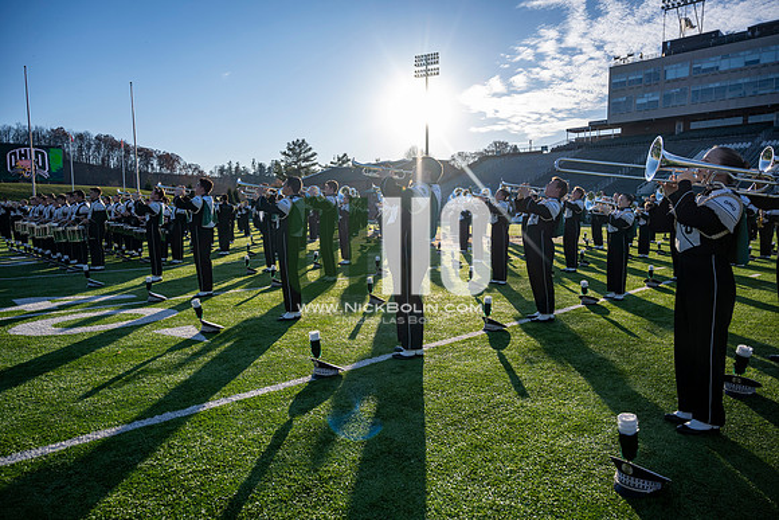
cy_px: 260
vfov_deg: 53.2
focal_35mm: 24
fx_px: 519
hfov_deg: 73.7
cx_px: 390
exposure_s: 1/800
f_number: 4
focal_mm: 24
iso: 80
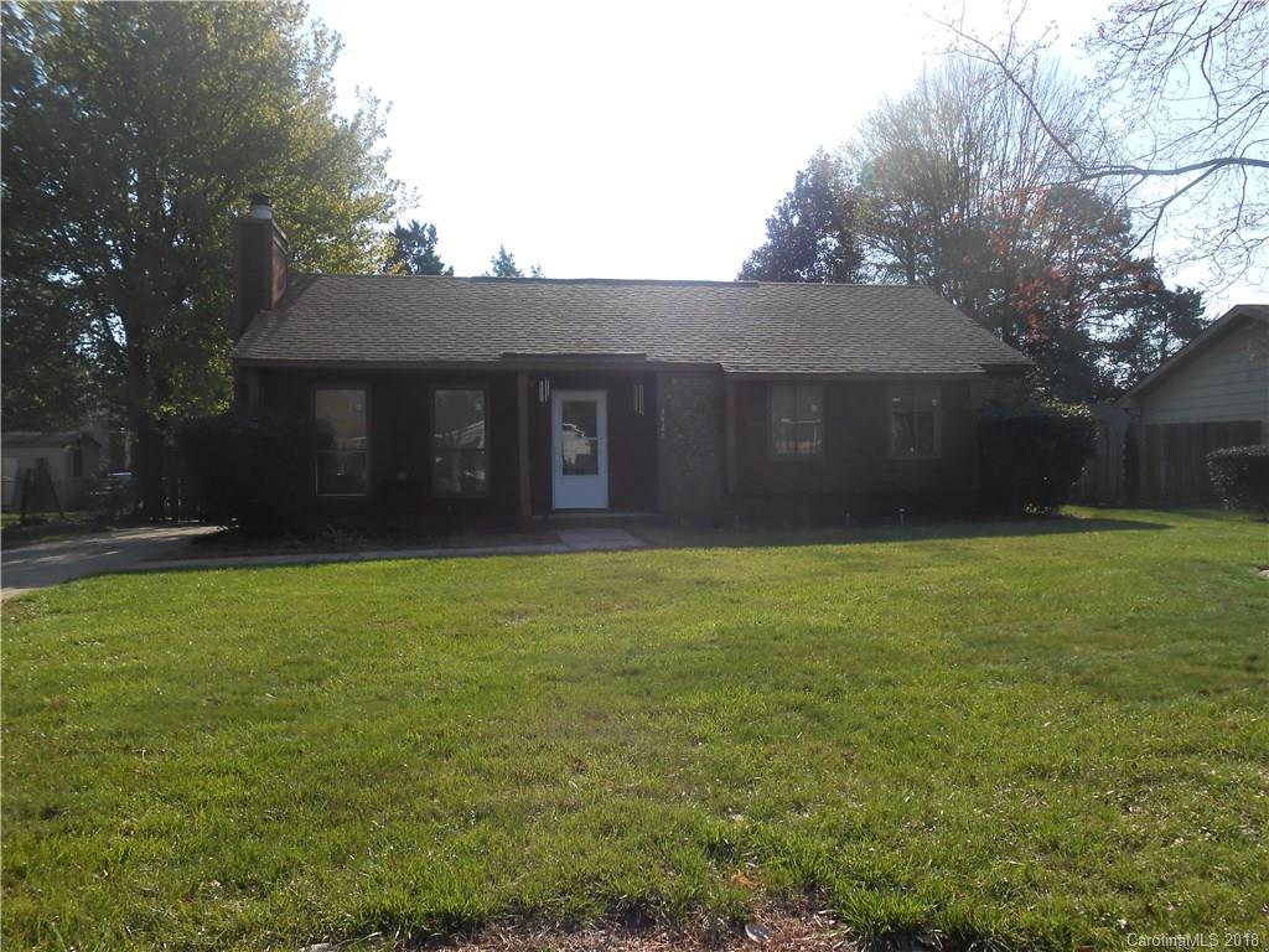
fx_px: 953
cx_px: 634
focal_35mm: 26
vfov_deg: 53.1
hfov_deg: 67.3
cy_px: 476
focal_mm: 4.6
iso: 80
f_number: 3.5
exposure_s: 1/640
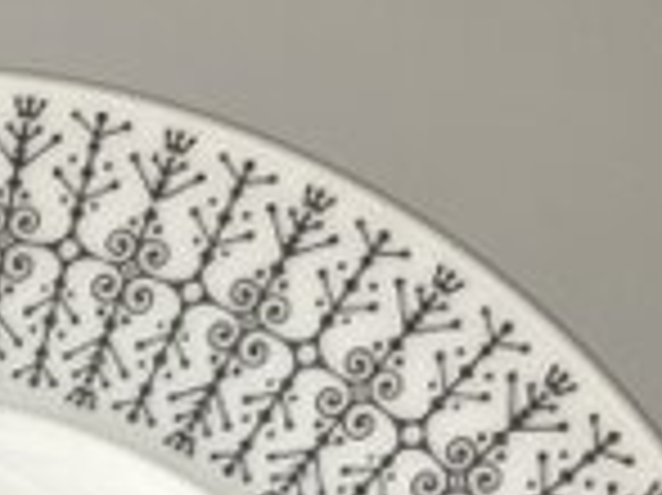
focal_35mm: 151
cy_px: 1098
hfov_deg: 12.8
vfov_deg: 9.0
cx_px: -137
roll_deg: -1.5
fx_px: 2885
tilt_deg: -4.2
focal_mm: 5.1
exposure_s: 1/121
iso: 50
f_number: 1.6
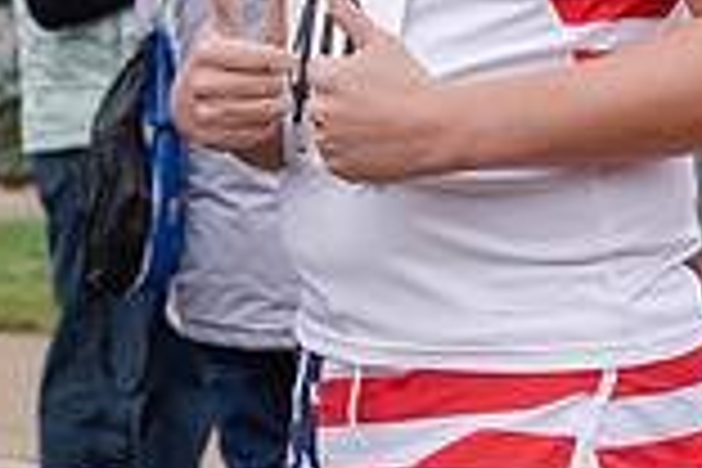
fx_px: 4192
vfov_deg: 6.4
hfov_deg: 9.5
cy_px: -83
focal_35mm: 215
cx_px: 126
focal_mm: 58
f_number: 5
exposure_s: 1/320
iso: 400
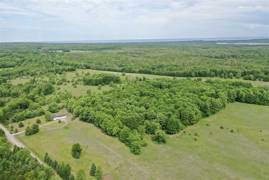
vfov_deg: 46.4
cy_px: 90
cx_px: 134
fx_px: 209
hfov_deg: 65.5
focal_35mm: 28
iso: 100
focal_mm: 10.26
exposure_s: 1/1000
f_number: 3.2
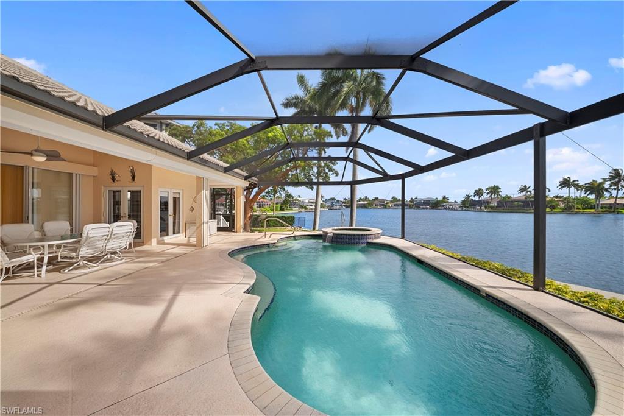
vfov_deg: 90.0
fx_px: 208
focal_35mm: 12
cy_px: 208
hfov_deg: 112.6
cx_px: 312
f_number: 11
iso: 2000
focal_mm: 12
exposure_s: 1/500
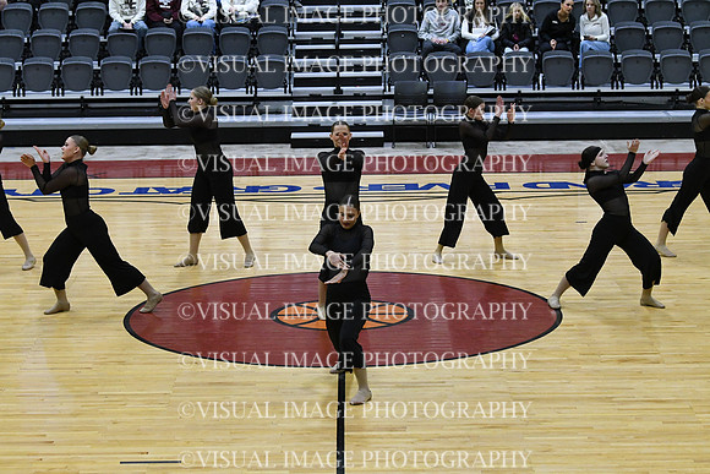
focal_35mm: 105
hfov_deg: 19.5
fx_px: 2071
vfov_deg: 13.0
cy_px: 237
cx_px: 355
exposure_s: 1/500
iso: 5000
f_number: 4
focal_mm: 70
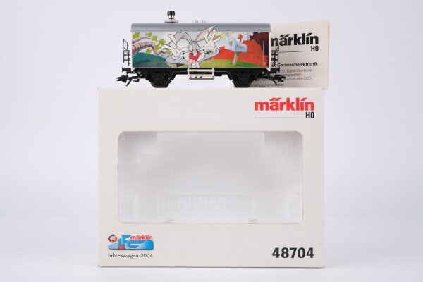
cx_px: 212
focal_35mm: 45
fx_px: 529
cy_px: 141
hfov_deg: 43.6
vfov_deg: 29.9
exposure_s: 1/125
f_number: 10
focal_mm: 30
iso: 400
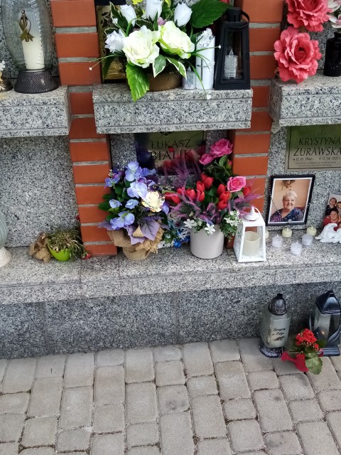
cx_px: 170
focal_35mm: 26
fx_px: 341
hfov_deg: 53.1
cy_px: 228
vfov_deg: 67.3
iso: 110
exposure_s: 1/677
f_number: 1.8
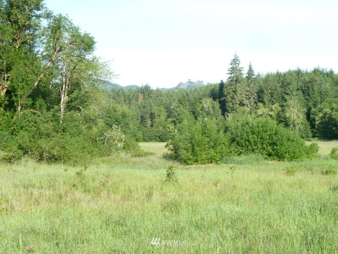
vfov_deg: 23.3
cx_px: 169
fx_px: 615
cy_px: 127
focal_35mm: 63
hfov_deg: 30.7
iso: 80
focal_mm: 10.3
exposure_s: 1/200
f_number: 4
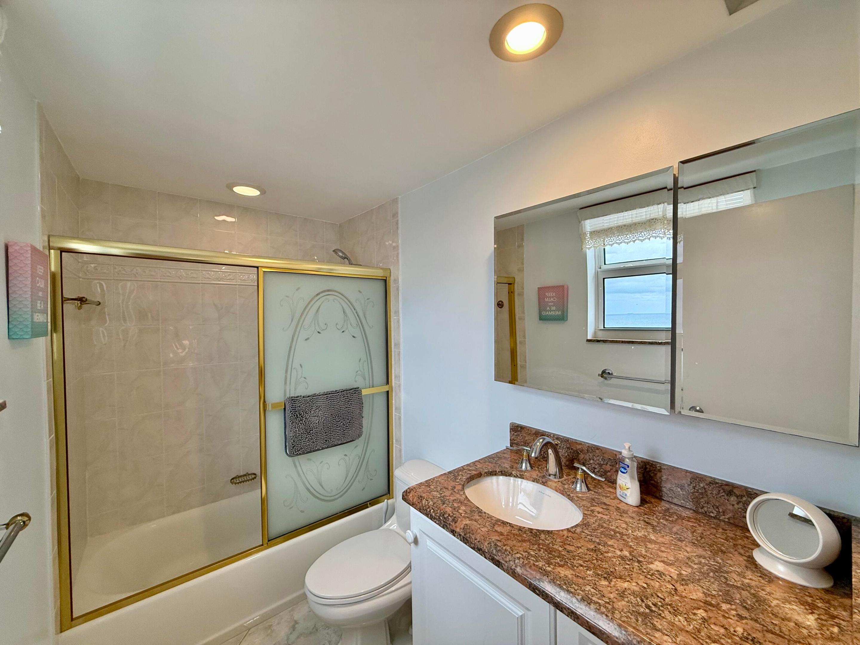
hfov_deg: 102.1
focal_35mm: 14
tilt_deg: +0.4
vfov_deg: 85.7
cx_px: 430
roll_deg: +1.1
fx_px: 348
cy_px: 322
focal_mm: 2.22
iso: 100
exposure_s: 1/120
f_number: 2.2
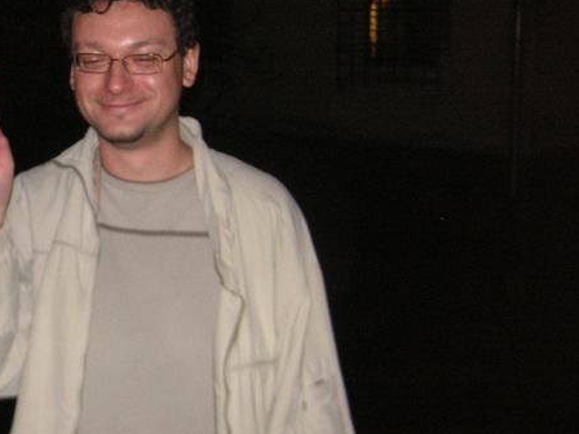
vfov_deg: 22.2
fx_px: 1104
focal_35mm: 66
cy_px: 195
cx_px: 89
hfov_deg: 28.5
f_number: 2.8
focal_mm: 6.1
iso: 160
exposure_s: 1/45
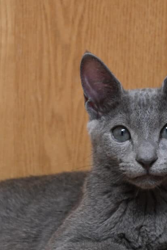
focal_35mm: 124
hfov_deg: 11.0
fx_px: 862
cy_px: 147
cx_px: 132
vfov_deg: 16.5
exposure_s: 1/250
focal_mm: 50
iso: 800
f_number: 6.3
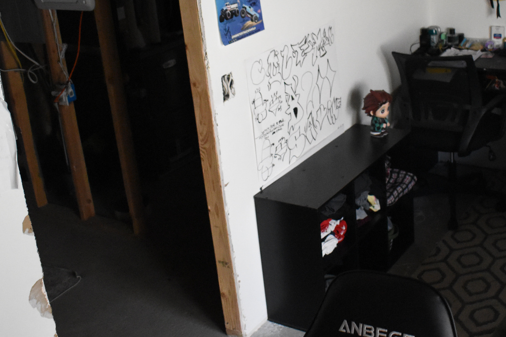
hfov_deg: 36.8
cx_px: 296
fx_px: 759
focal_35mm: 54
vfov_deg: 24.9
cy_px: 113
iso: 4000
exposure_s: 1/200
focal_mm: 20
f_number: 3.5
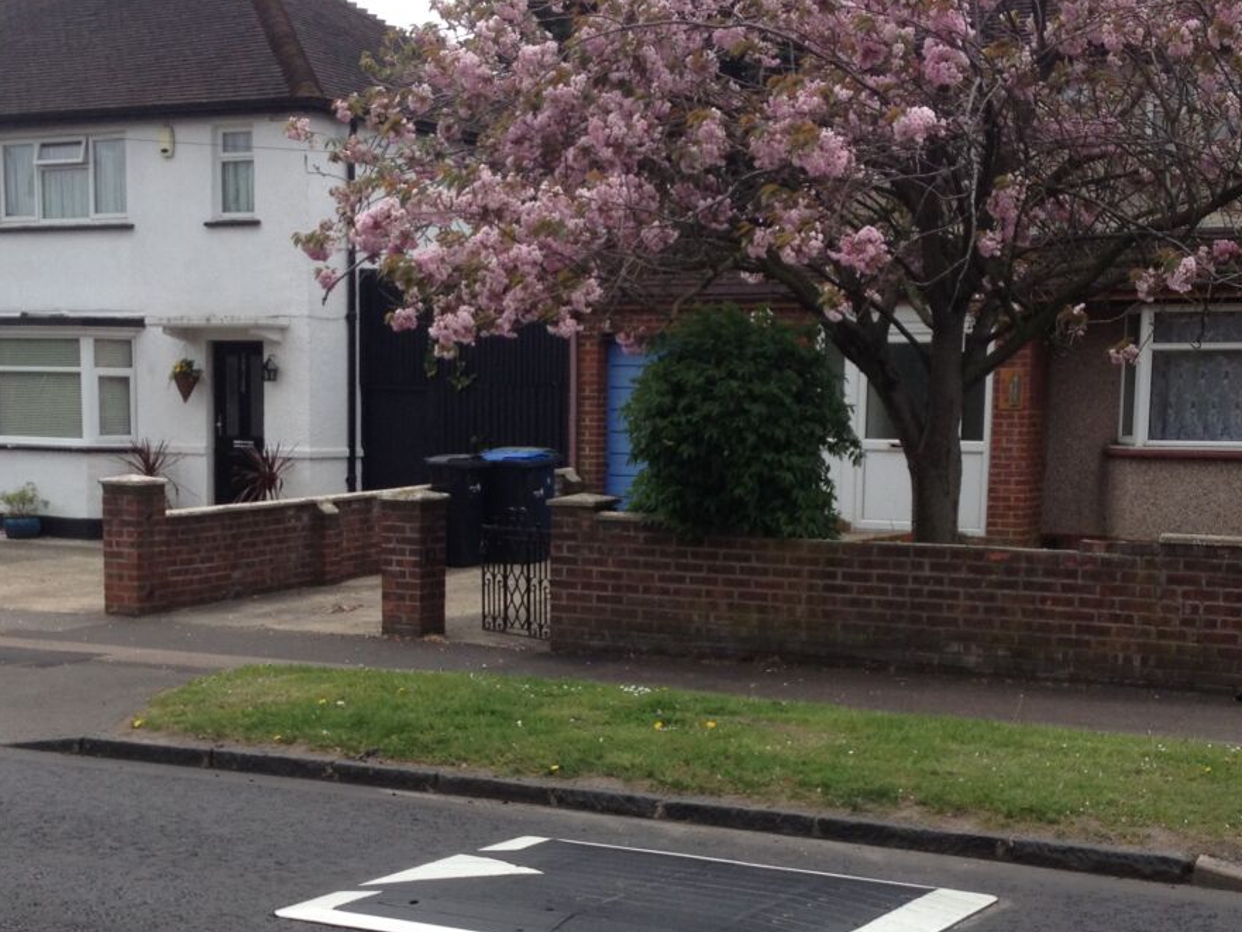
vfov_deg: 23.9
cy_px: 642
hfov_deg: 31.7
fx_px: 2189
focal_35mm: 61
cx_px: 581
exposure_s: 1/736
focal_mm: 4.28
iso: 50
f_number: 2.4
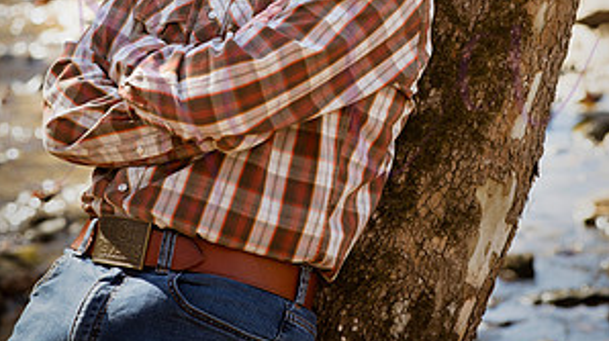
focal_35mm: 190
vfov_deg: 6.3
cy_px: -55
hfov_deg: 11.3
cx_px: 304
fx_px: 3065
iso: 800
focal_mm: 120
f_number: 8
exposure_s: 1/320
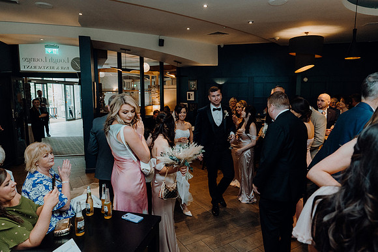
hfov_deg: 73.7
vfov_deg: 53.2
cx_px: 189
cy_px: 126
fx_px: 252
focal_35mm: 24
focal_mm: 24
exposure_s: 1/160
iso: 2500
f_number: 3.5
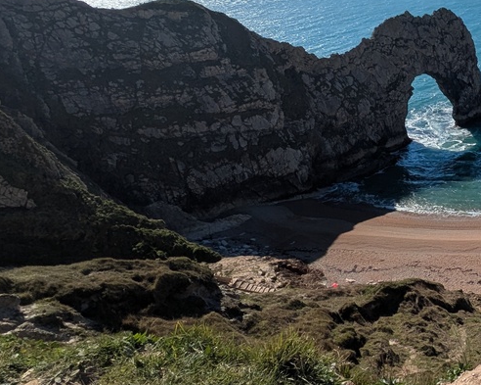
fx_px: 569
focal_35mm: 40
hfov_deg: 39.5
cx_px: 497
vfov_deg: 37.0
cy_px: 140
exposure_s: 1/3205
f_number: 2.2
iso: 53
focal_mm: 1.83
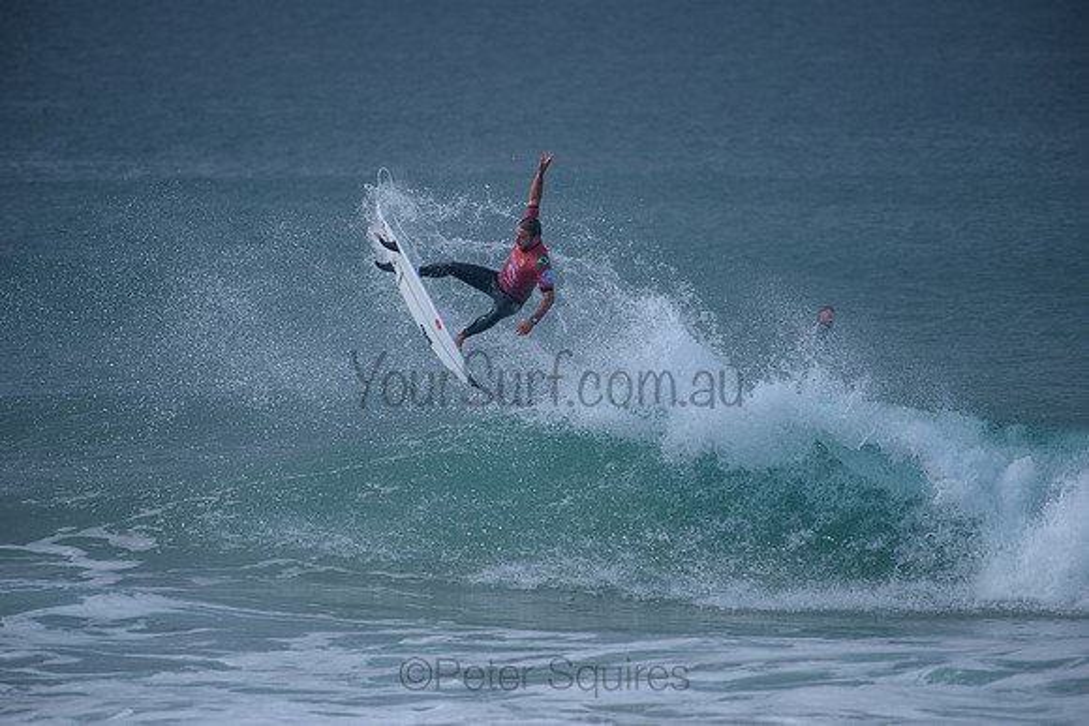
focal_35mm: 509
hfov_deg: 4.1
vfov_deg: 2.7
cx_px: 544
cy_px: 363
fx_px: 15392
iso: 320
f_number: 5.6
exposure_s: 1/2000
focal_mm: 500
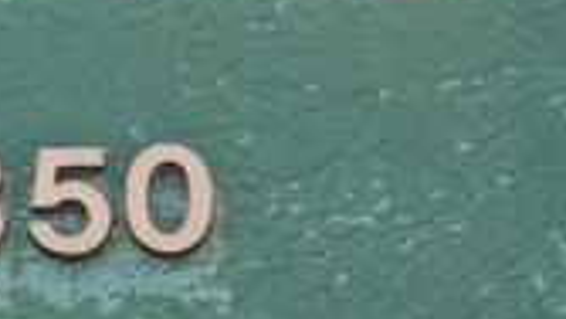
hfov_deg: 0.8
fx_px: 39282
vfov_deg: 0.5
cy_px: -173
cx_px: -298
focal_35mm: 2617
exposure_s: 1/200
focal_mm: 89.9
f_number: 5
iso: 400
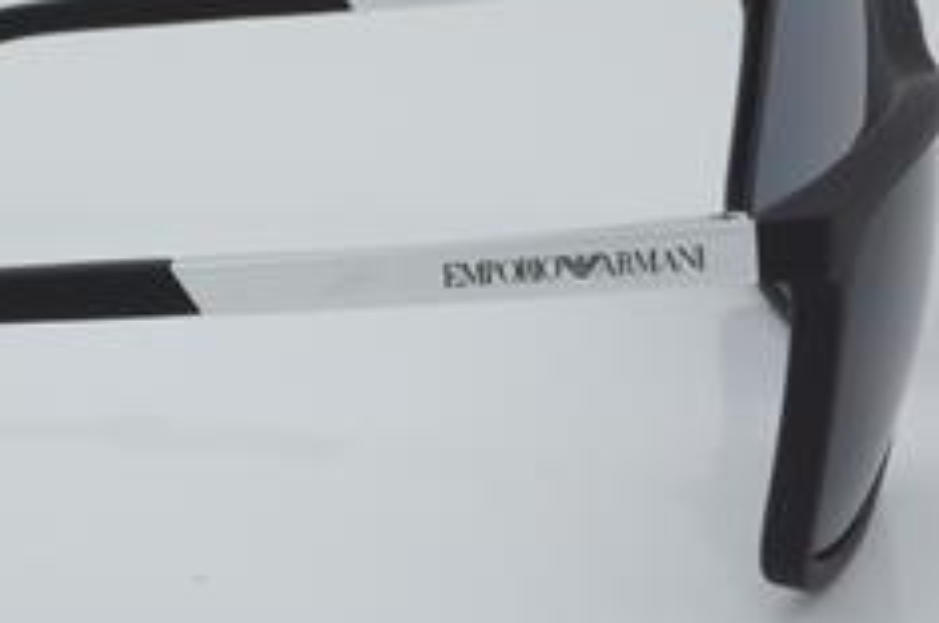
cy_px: 244
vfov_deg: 11.9
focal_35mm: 115
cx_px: 184
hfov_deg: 17.7
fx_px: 2992
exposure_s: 1/4
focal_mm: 45
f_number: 29
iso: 100
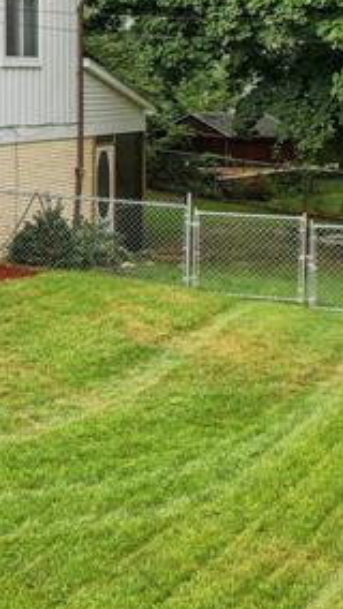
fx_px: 1340
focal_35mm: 83
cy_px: 66
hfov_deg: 13.0
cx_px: -309
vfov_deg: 24.9
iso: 110
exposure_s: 1/640
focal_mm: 8.38
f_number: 2.8
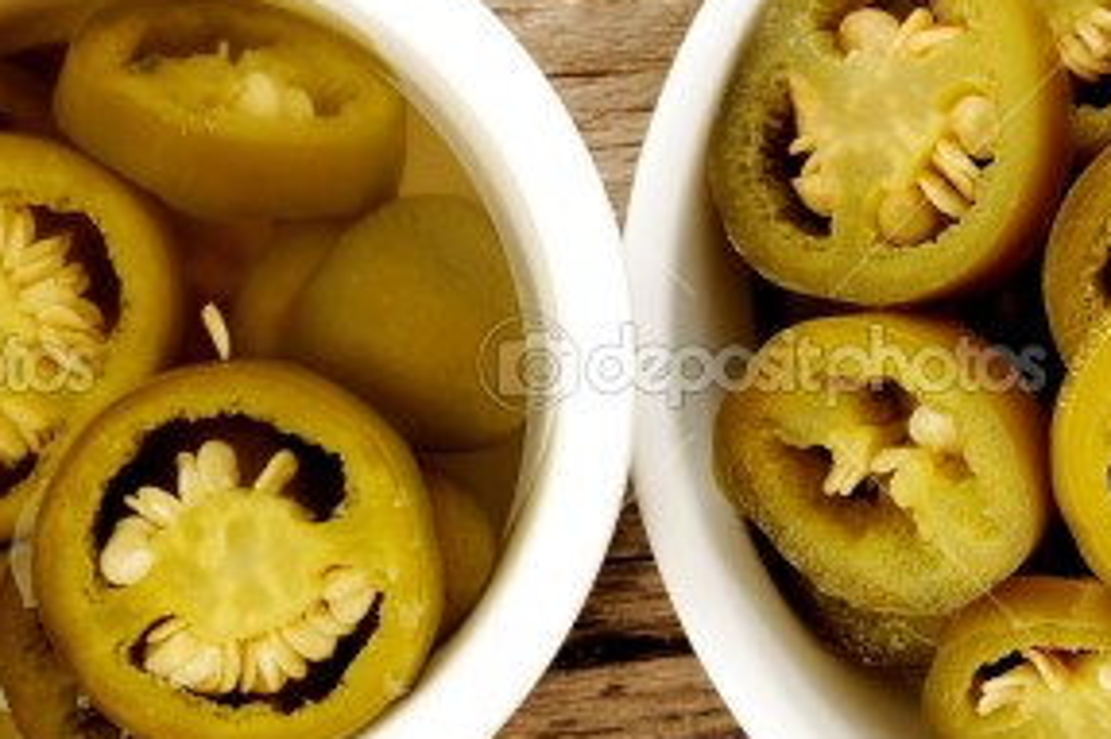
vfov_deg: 9.9
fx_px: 4256
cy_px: 368
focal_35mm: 138
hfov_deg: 14.8
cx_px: 763
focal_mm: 60
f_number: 25
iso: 200
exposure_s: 1/200
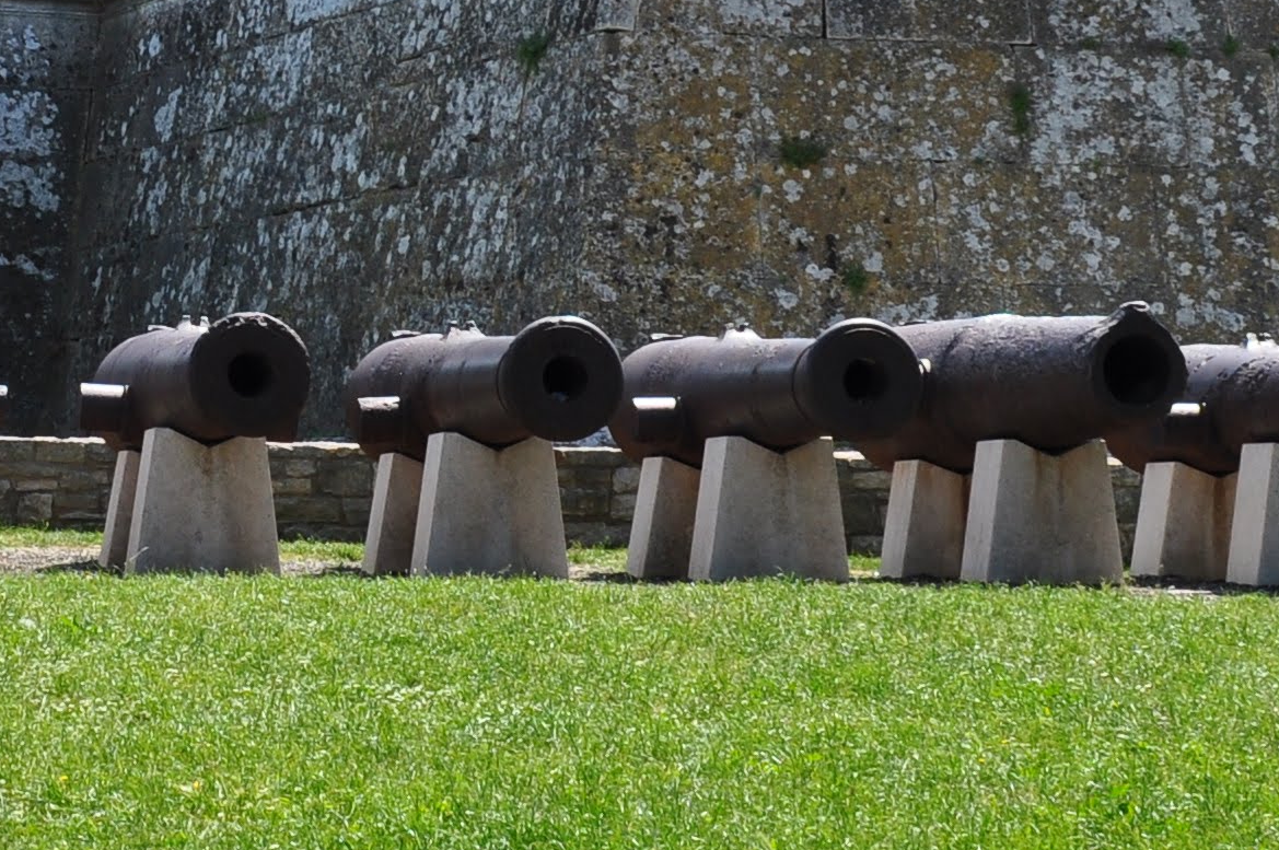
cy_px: 217
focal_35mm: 99
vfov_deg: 13.7
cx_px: 131
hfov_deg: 20.2
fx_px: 3514
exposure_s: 1/250
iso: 200
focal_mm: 18
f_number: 10
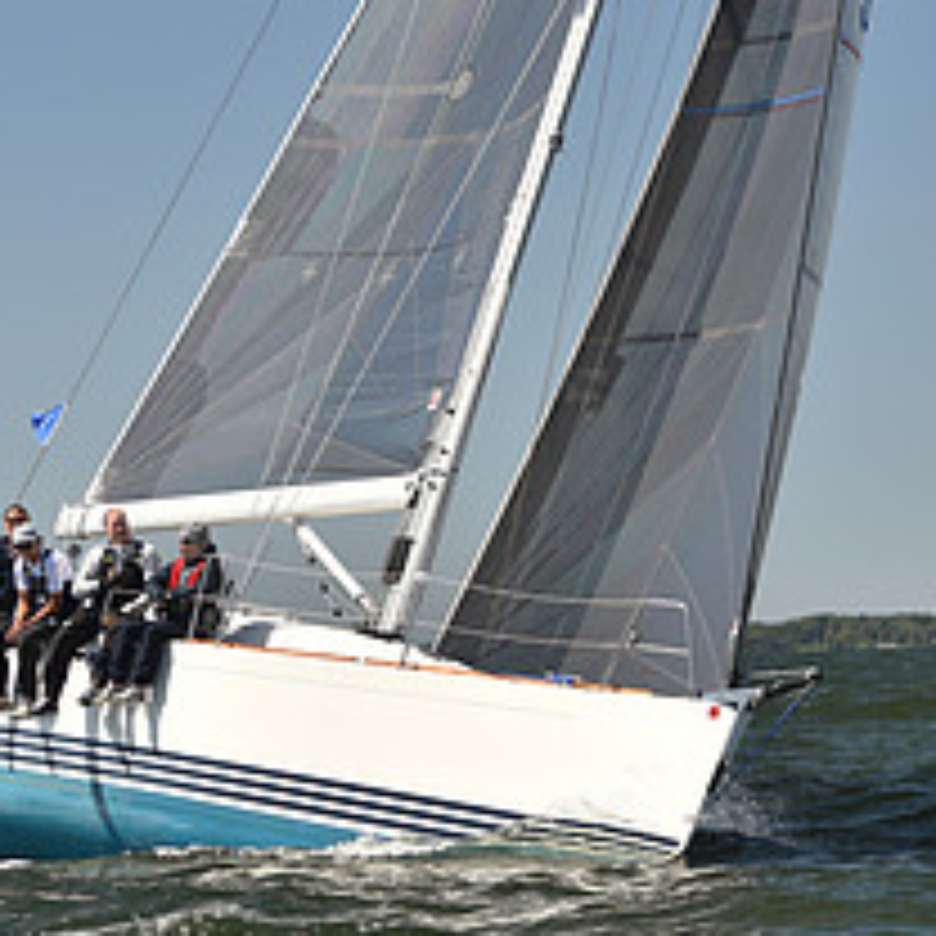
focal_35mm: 194
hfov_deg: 9.0
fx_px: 5935
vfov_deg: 9.0
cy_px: 695
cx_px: 482
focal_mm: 82
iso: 250
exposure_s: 1/1250
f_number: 3.5
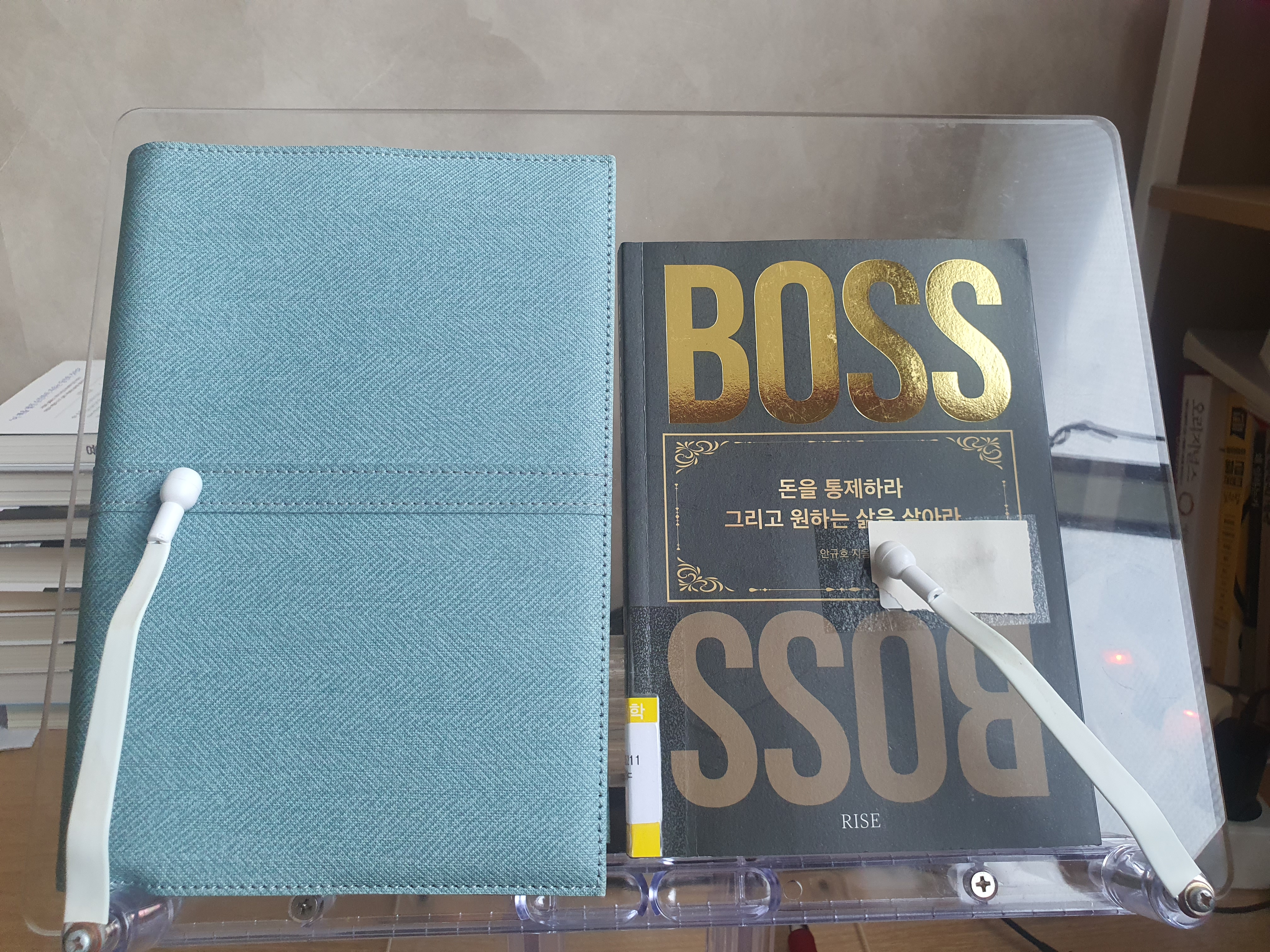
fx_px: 954
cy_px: 476
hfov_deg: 67.3
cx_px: 635
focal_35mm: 26
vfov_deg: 53.1
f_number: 2.4
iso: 250
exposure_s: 1/120
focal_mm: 4.3
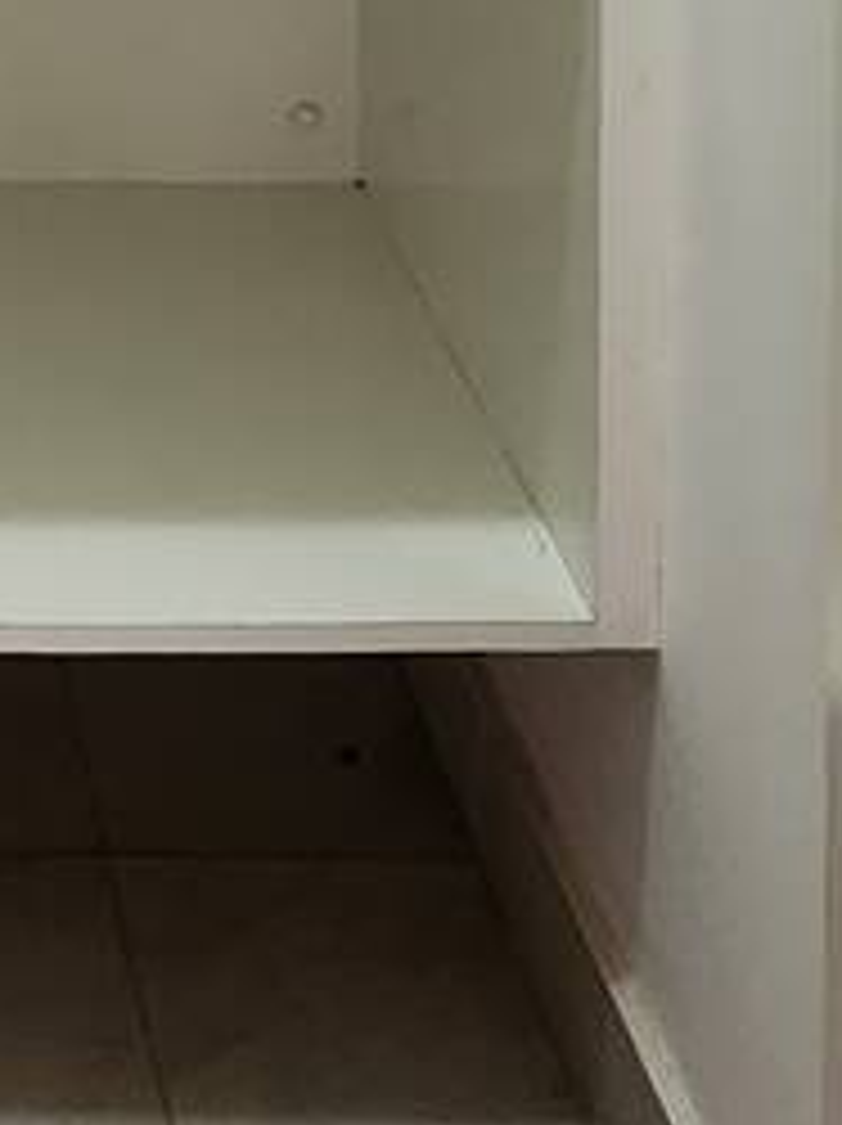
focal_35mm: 75
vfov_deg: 19.0
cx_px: -450
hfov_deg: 17.5
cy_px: -972
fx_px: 2437
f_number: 2.2
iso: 250
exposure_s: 1/60
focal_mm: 2.2
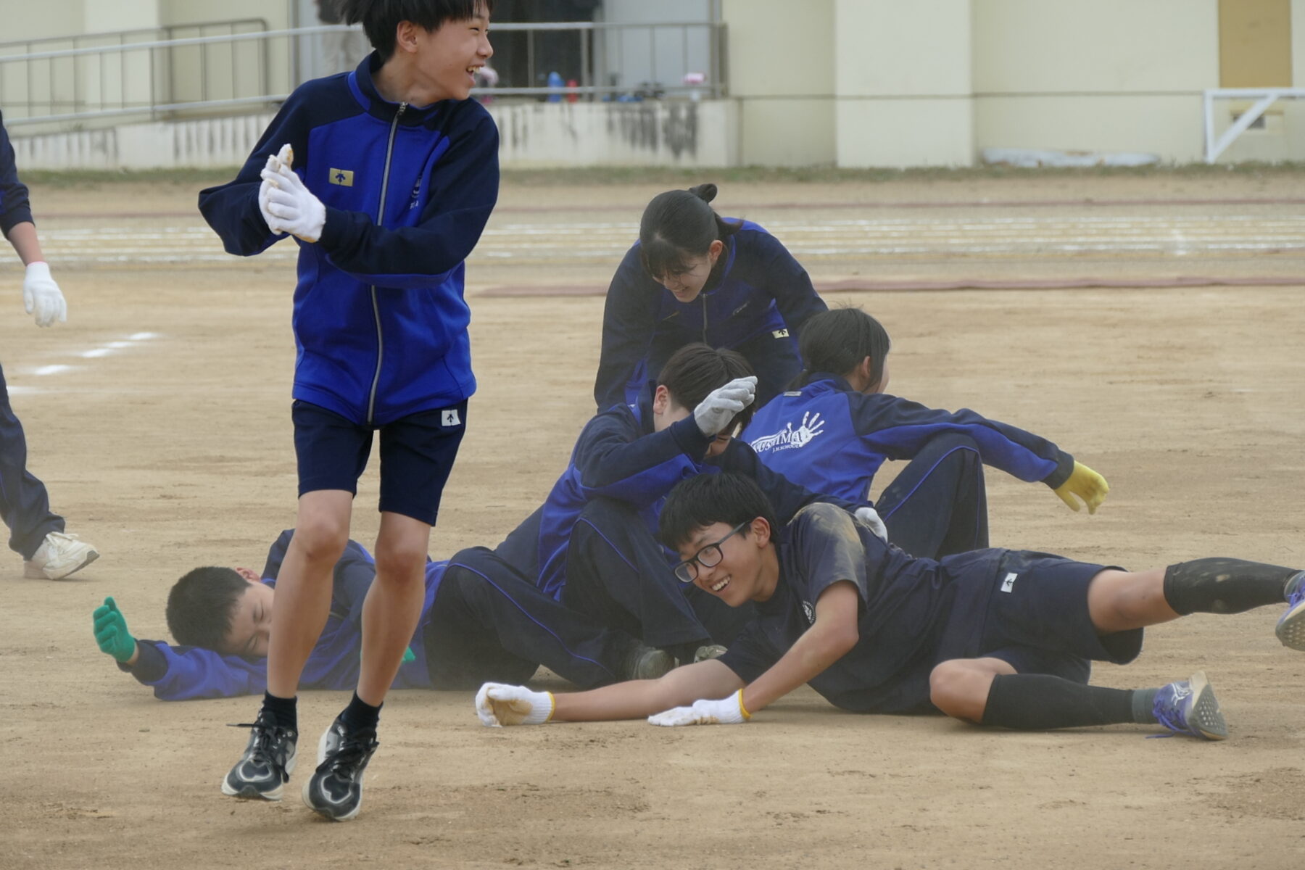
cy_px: 435
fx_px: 7648
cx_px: 652
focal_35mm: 211
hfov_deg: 9.8
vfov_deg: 6.5
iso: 125
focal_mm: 76.94
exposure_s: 1/1000
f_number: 4
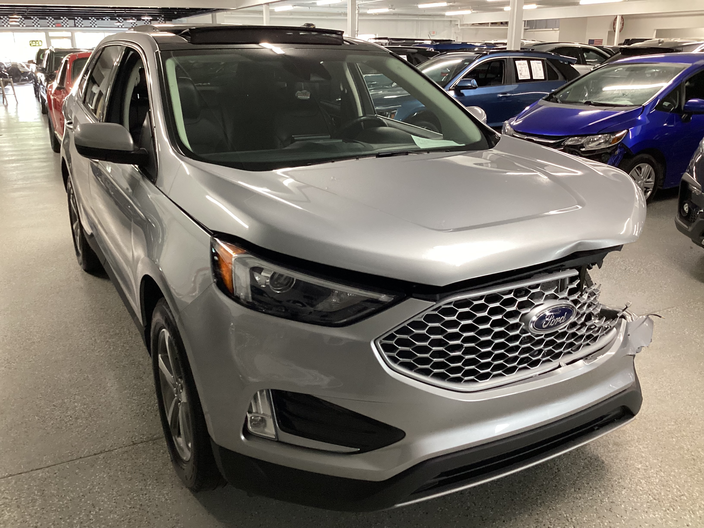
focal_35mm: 31
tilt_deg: -22.4
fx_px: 630
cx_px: 352
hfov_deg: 58.4
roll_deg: +0.0
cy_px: 264
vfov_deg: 45.4
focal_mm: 3.3
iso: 160
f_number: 2.4
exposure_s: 1/50
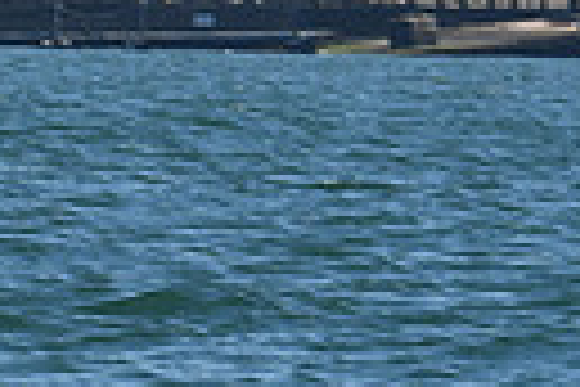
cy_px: 65
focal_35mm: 807
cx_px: -540
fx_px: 13001
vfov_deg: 1.7
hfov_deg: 2.5
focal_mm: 120
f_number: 10
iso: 100
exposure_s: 1/400
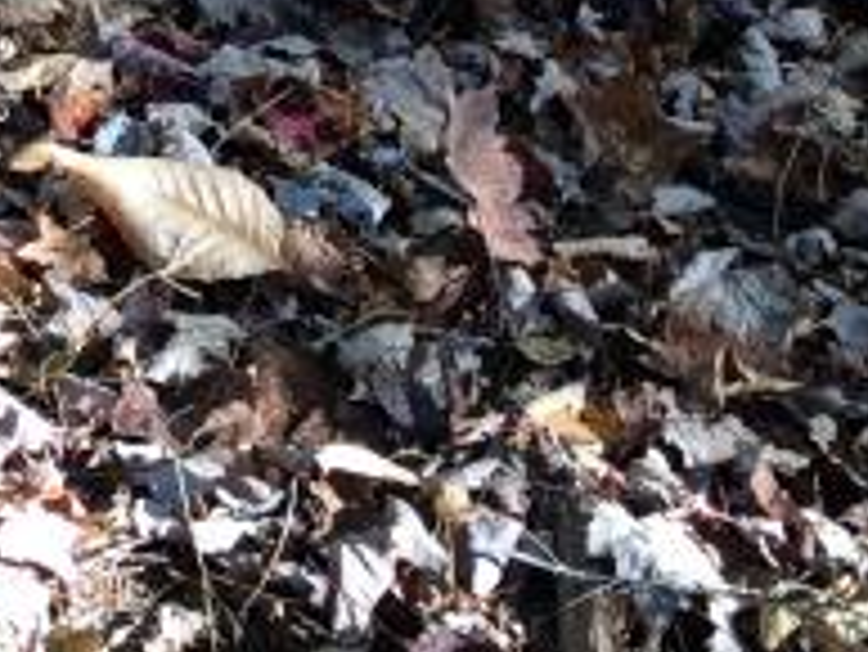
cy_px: -1061
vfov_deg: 8.6
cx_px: -526
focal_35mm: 154
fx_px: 3864
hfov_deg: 12.1
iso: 40
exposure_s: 1/120
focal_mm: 4.15
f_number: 2.2
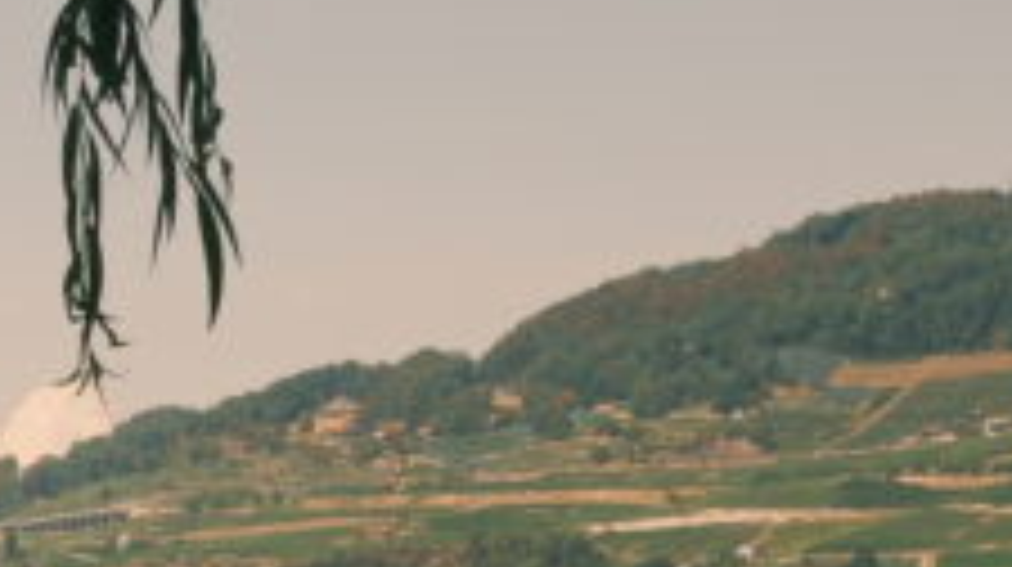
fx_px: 4477
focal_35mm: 167
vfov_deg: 7.1
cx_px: -13
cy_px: 889
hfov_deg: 12.7
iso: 250
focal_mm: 23
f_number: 8
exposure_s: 1/200
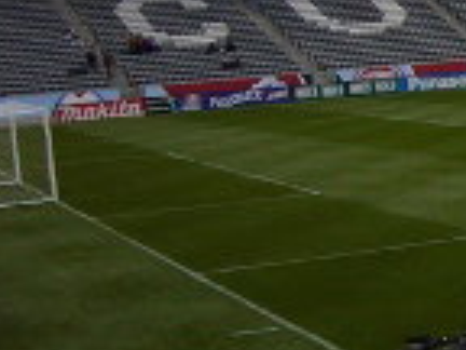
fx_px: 1575
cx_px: 777
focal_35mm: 117
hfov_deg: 15.1
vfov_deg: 12.7
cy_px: 172
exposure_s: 1/500
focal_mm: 4.6
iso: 80
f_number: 2.8
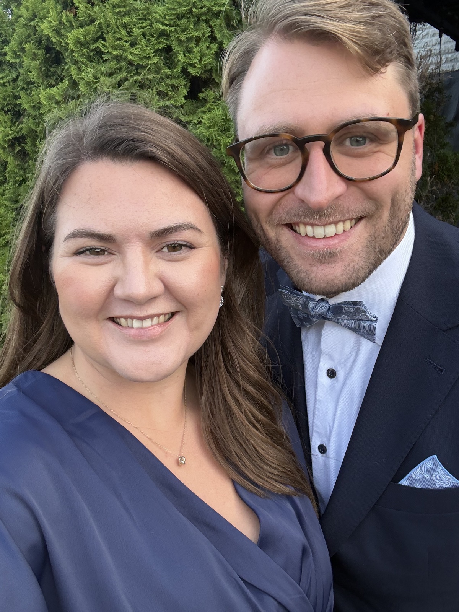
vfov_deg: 60.0
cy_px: 306
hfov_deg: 46.8
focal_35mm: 30
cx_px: 230
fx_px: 530
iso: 20
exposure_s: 1/122
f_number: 1.9
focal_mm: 2.69
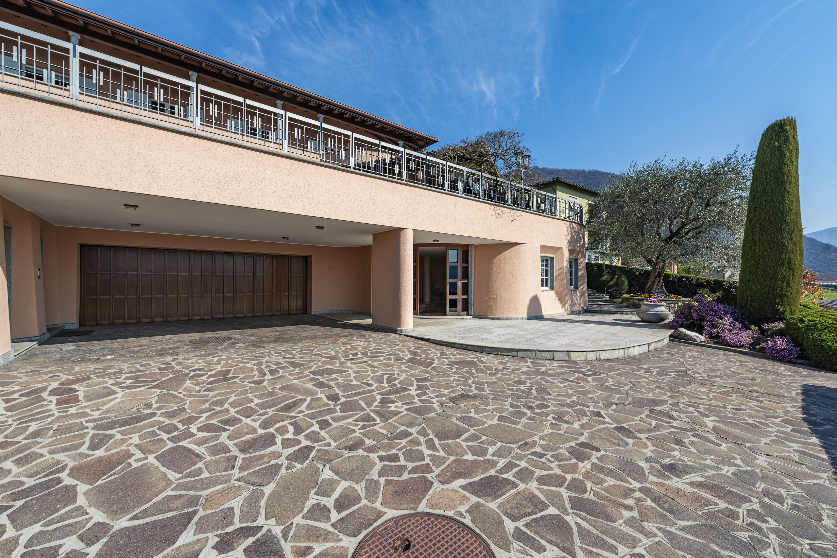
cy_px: 279
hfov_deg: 104.3
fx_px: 325
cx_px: 418
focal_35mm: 14
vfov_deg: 81.2
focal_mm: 14
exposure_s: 1/250
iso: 100
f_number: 9
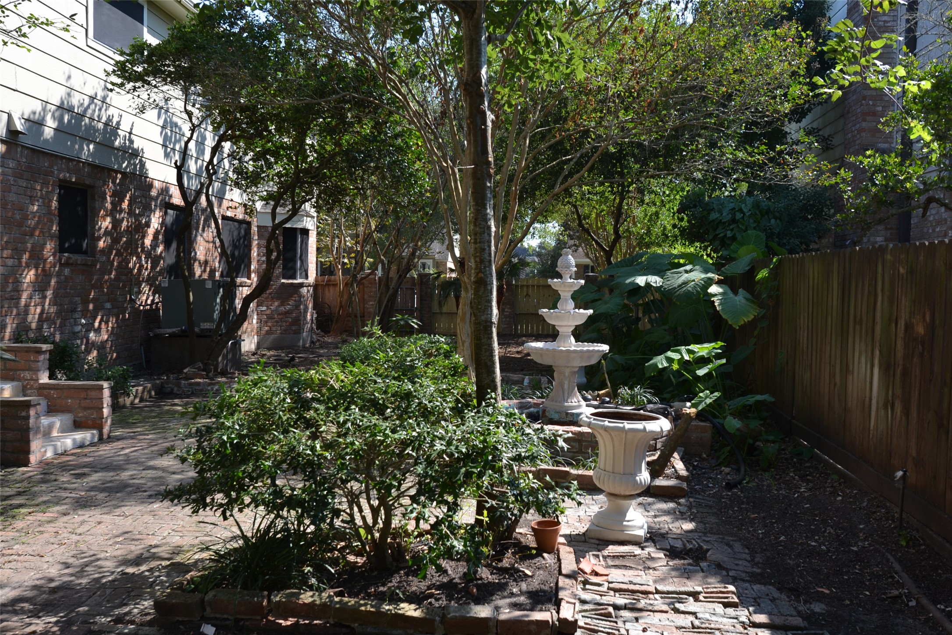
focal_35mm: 30
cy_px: 318
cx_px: 476
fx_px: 793
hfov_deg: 61.9
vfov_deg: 43.6
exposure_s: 1/160
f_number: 6.3
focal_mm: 20
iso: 100
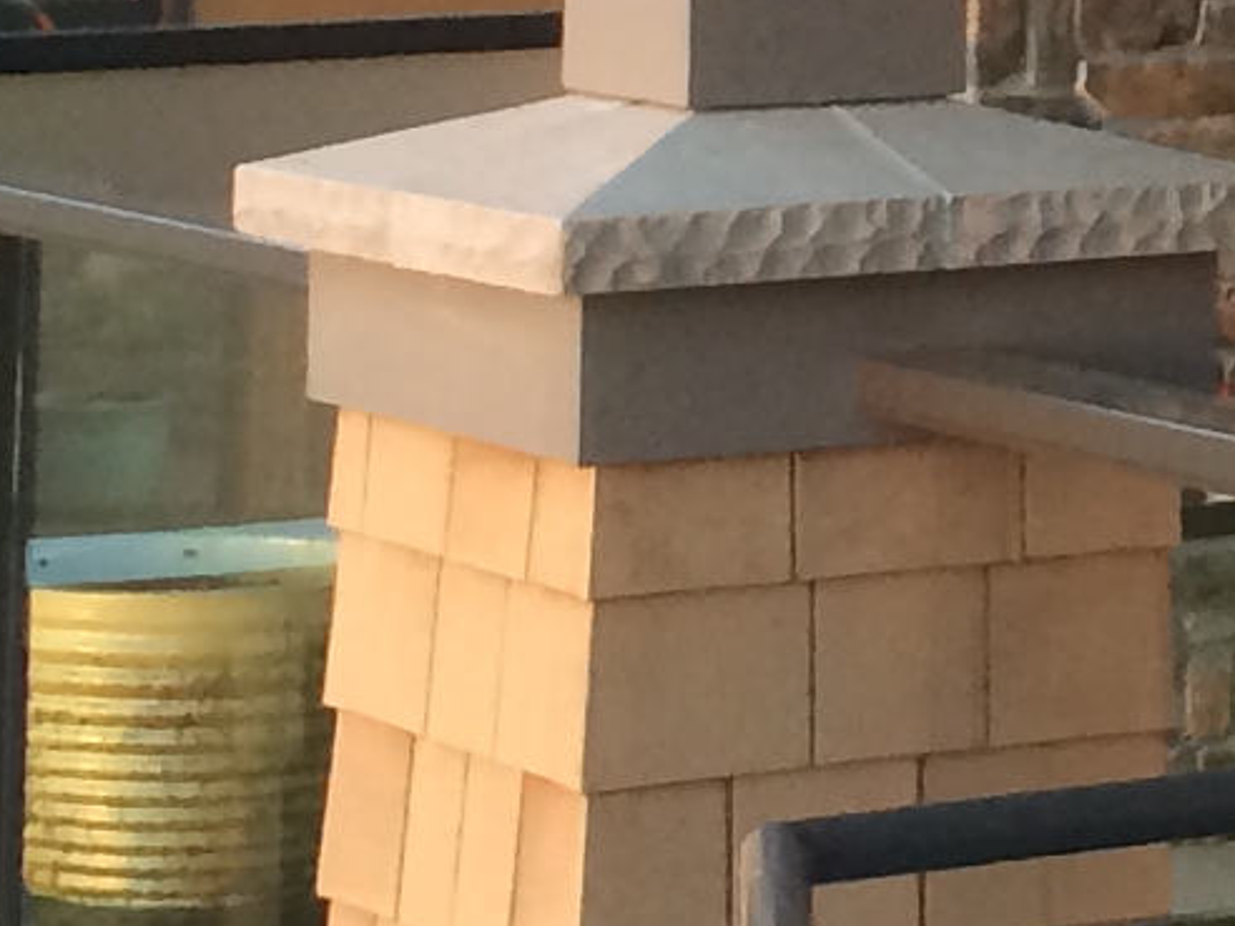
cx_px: 2211
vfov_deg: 7.2
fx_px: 7100
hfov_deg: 9.5
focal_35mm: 199
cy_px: -773
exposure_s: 1/30
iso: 50
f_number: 2.2
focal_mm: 4.12
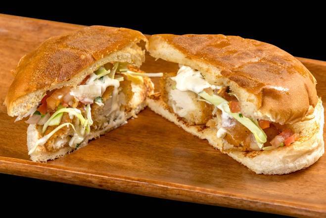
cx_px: 163
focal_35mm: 150
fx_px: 1359
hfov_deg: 13.7
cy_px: 109
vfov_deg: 9.2
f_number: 8
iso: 100
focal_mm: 150
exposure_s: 1/160
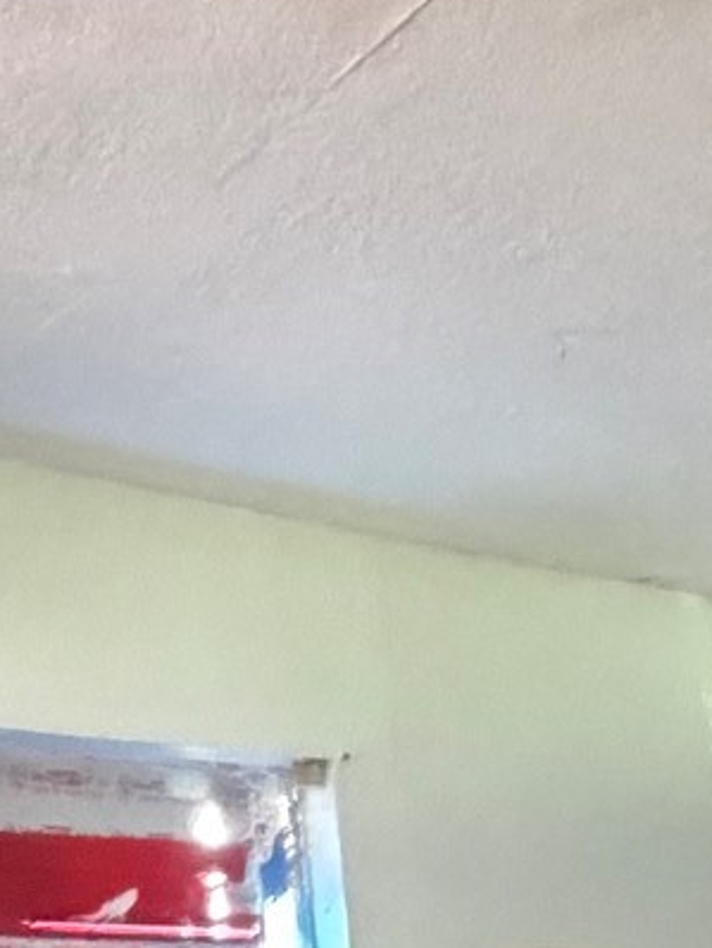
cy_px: 1870
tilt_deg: -21.6
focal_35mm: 72
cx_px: 817
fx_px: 1972
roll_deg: -0.7
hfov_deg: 19.5
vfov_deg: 18.4
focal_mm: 2.22
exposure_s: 1/16
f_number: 2.2
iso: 3200
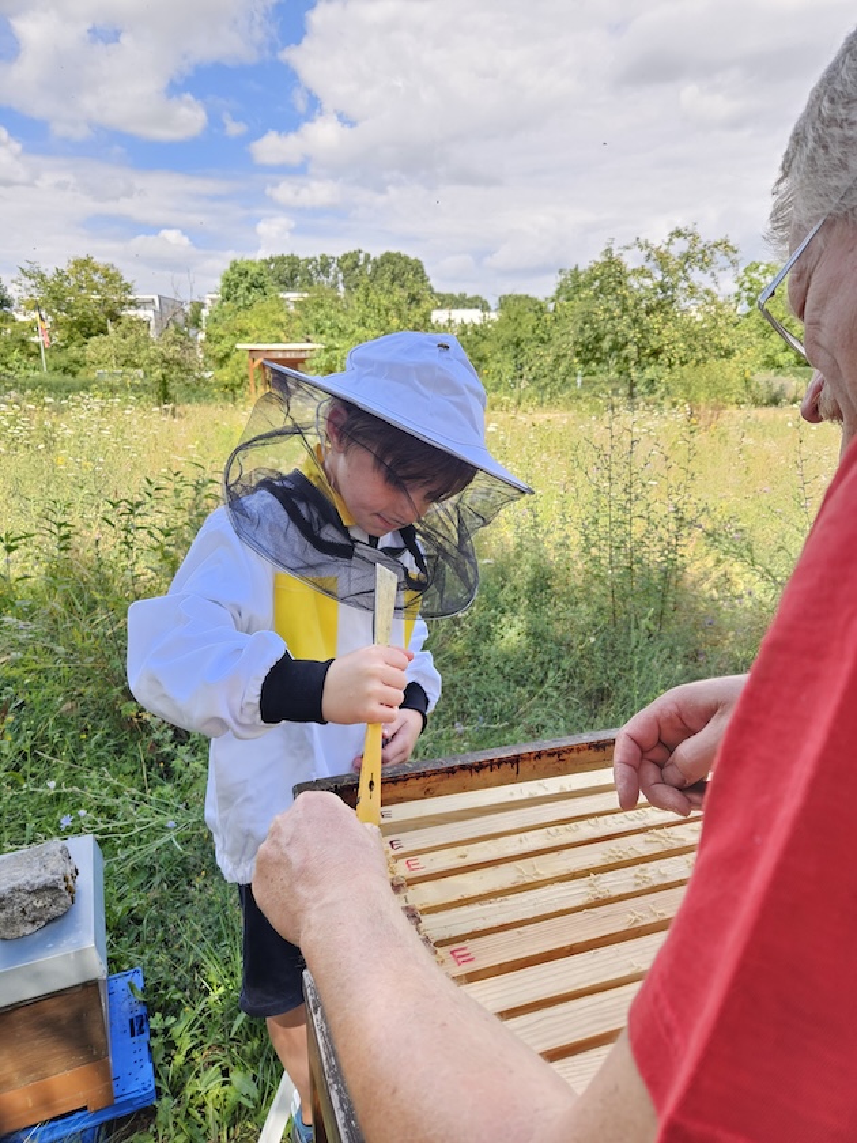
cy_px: 572
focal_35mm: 23
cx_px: 428
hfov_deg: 58.9
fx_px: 759
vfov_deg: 73.9
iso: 32
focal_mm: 5.4
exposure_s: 1/180
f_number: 1.8
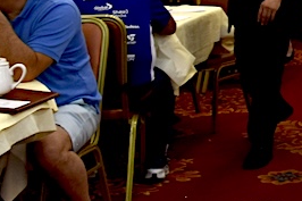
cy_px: -120
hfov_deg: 14.9
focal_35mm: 122
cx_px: 522
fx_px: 1023
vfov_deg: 10.7
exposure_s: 1/100
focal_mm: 18
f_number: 5
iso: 400
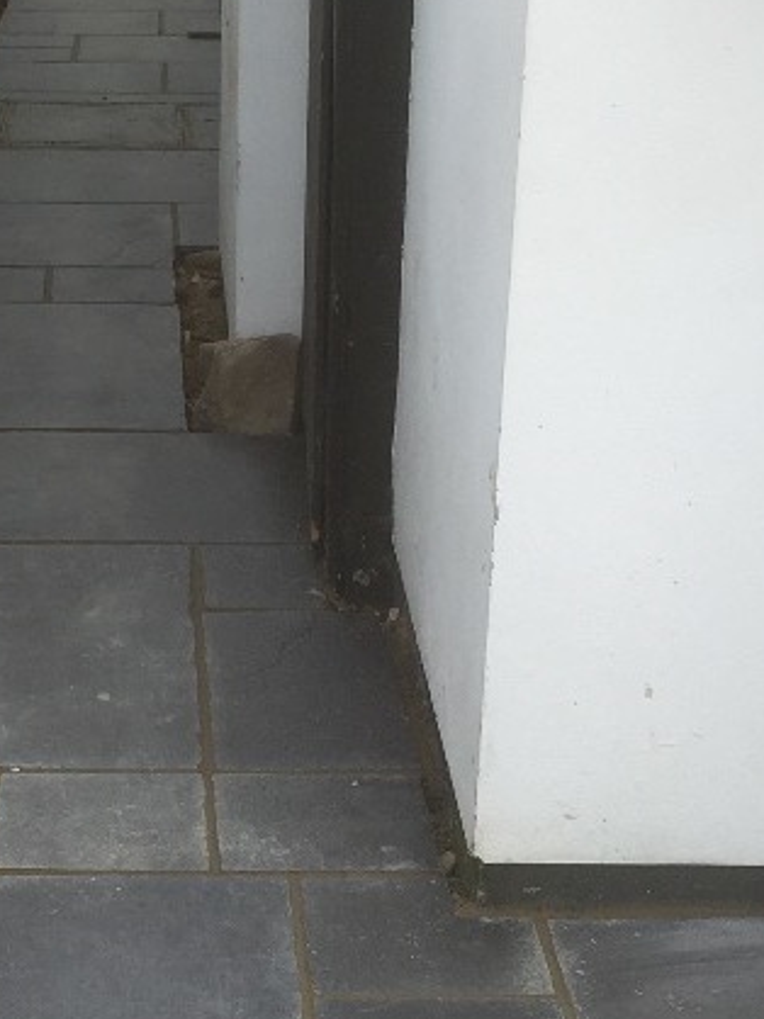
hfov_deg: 17.6
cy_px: 725
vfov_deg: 23.4
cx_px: 134
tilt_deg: -21.2
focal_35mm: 83
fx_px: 2444
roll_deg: +0.9
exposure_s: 1/565
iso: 32
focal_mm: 4.15
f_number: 2.2
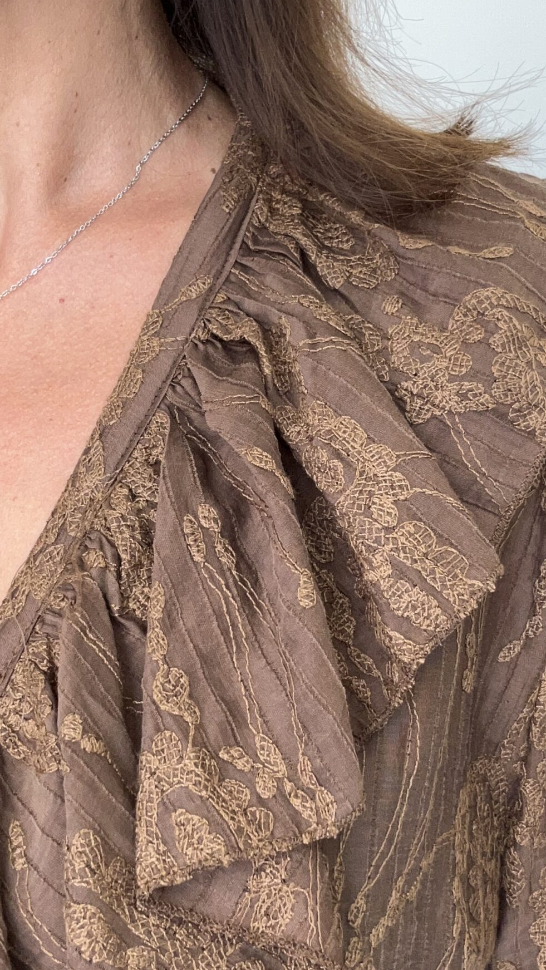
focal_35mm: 48
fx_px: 1235
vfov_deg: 42.8
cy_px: 548
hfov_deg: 24.9
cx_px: 302
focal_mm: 2.69
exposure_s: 1/50
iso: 64
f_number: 1.9
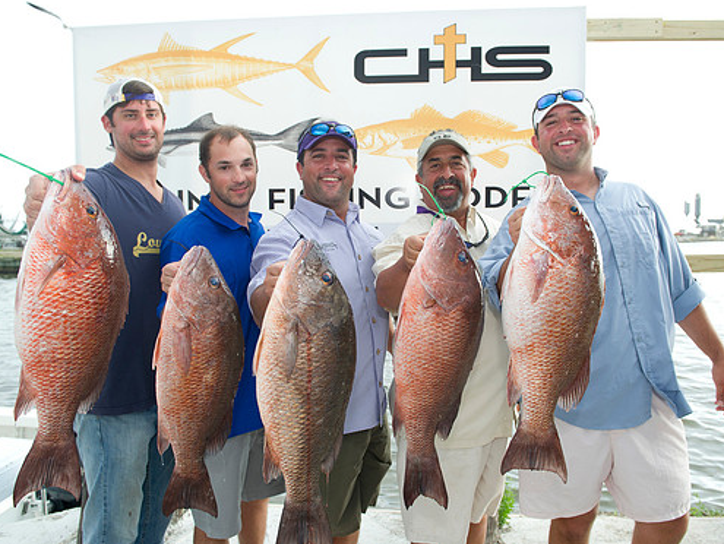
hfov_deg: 65.2
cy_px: 263
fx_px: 565
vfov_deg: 51.4
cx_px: 380
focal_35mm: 27
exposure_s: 1/250
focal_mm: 24
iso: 400
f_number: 5
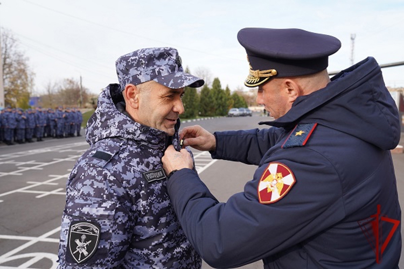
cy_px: 134
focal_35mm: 32
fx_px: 359
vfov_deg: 41.1
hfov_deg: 58.7
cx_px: 202
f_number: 5
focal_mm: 32
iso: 100
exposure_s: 1/100
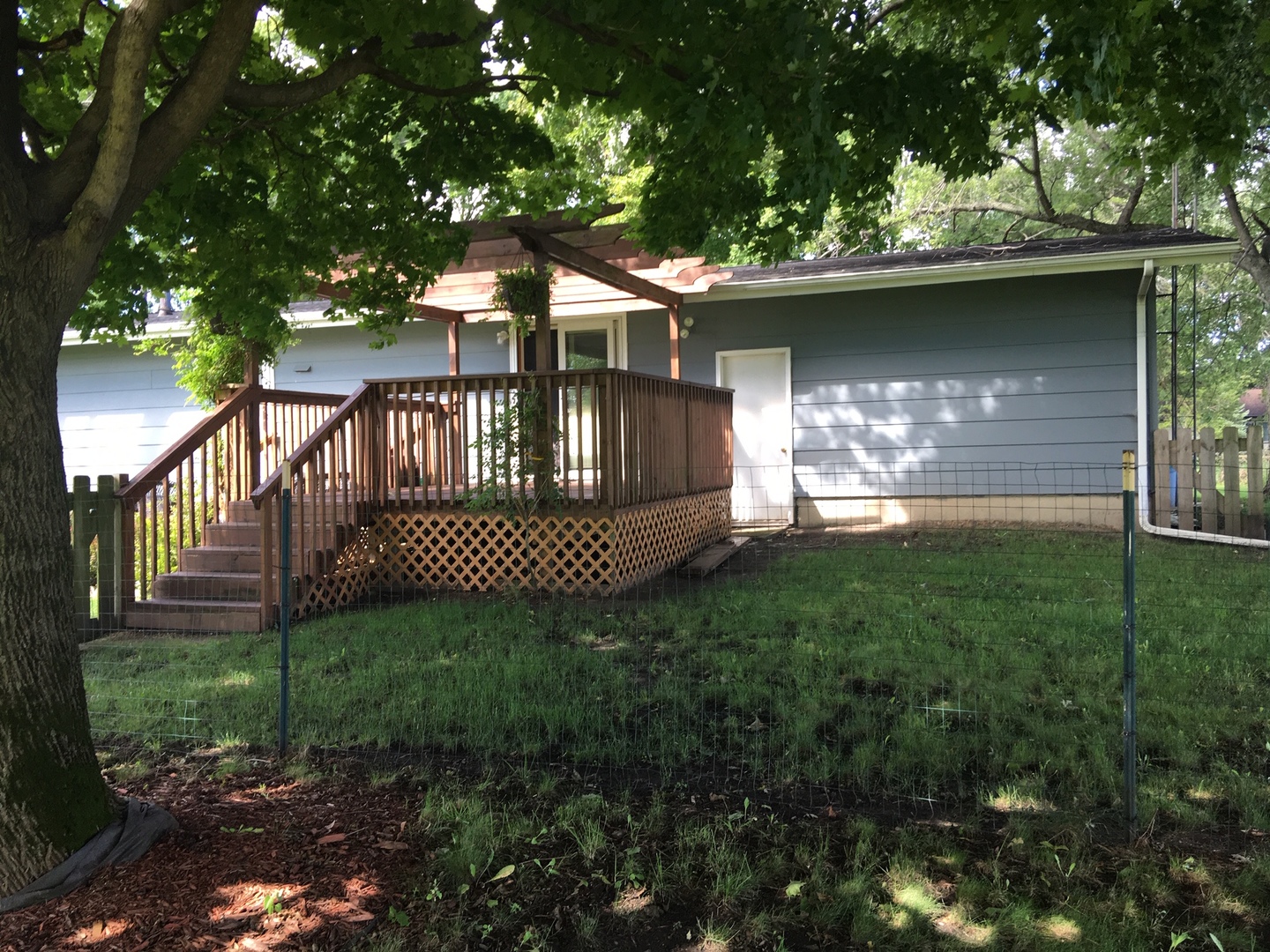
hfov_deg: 61.7
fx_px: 1064
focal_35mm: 29
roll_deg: +0.3
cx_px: 635
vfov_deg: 48.2
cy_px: 476
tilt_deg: -2.3
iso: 40
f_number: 2.2
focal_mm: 4.15
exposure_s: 1/120
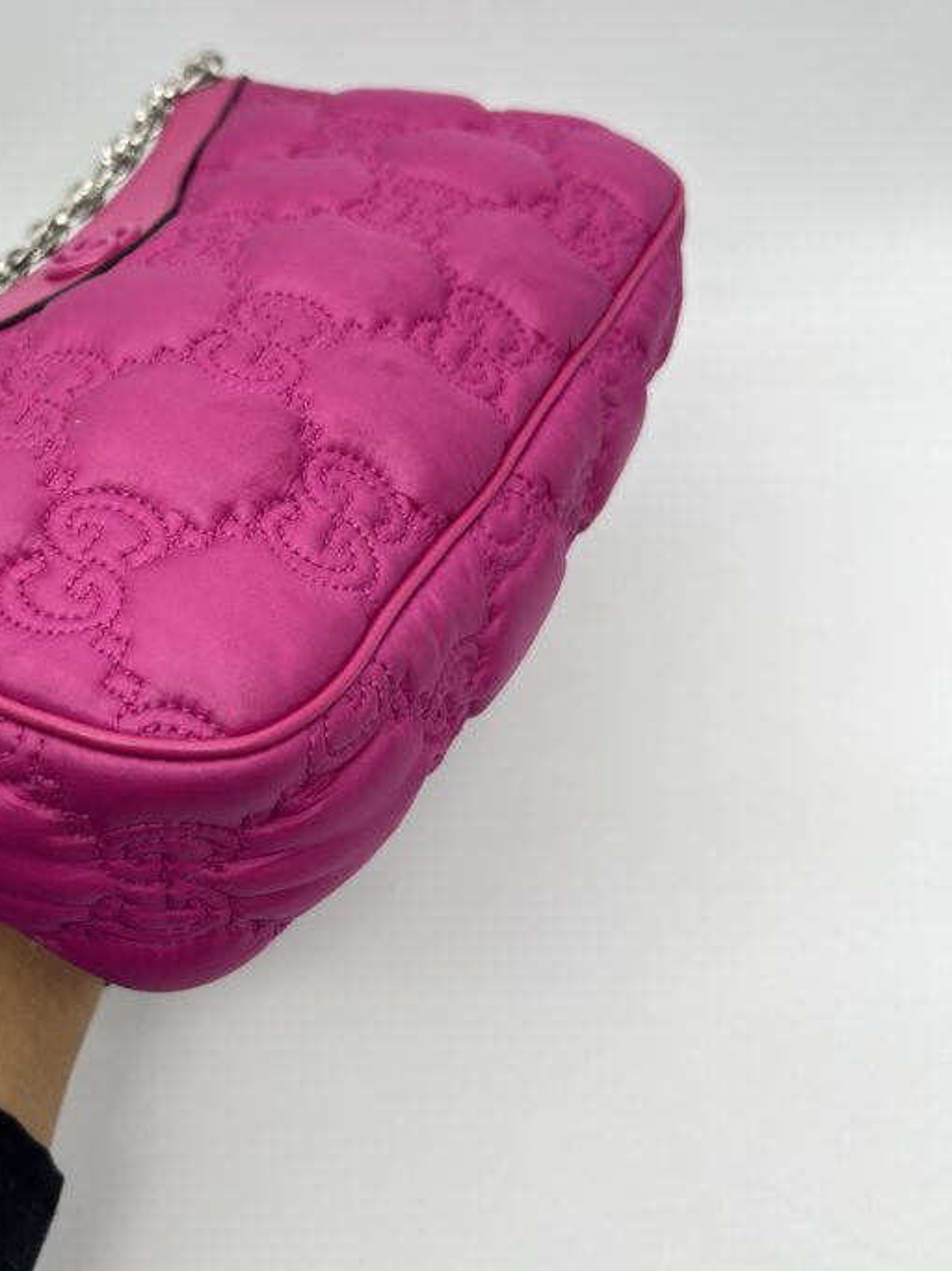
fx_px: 1431
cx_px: 240
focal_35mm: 39
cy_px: 469
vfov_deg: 47.4
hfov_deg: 36.0
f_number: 1.5
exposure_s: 1/131
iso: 32
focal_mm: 5.7
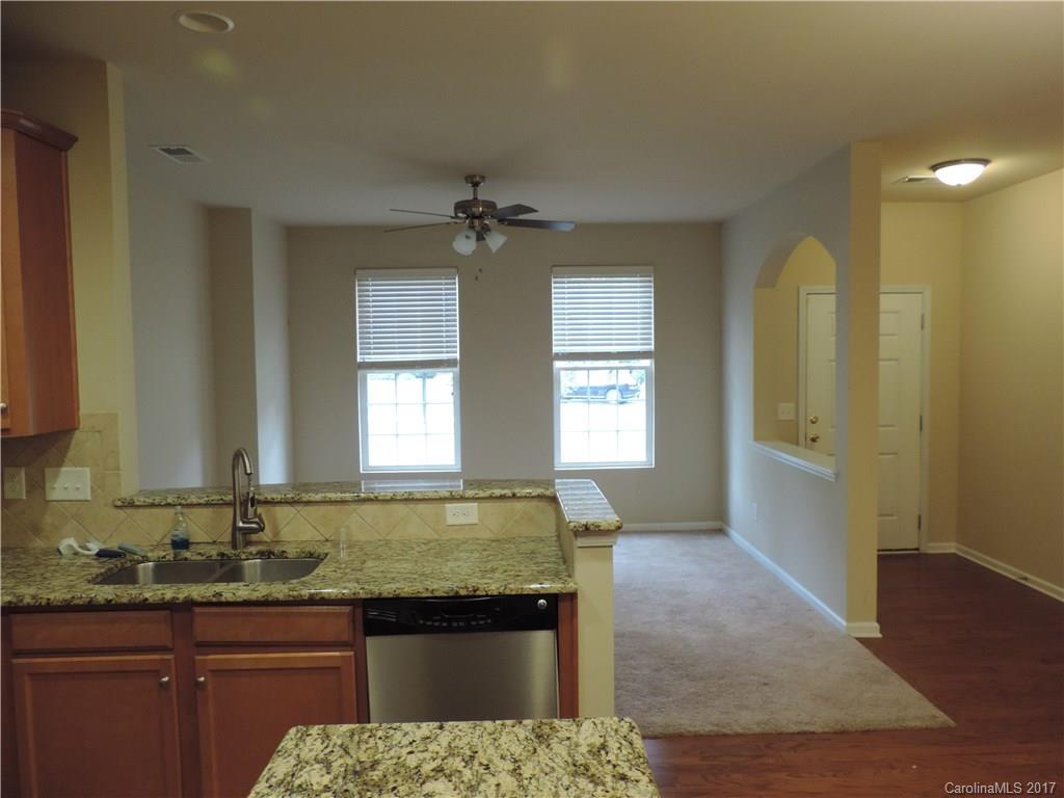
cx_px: 532
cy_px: 399
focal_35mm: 24
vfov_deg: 56.8
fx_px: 738
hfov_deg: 71.6
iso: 320
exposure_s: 1/30
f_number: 3
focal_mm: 4.3
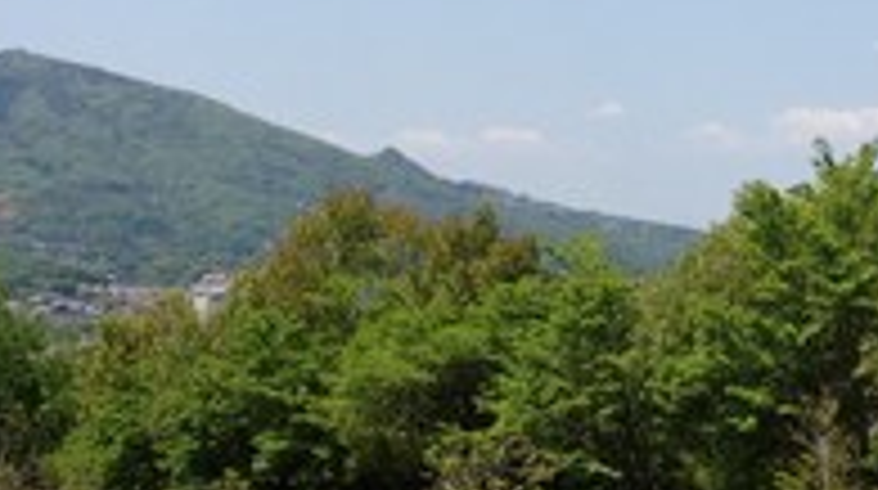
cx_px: 630
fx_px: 2278
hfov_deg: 21.7
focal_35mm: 98
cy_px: 52
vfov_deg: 12.2
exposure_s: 1/1905
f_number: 2.4
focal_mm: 4.28
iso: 50
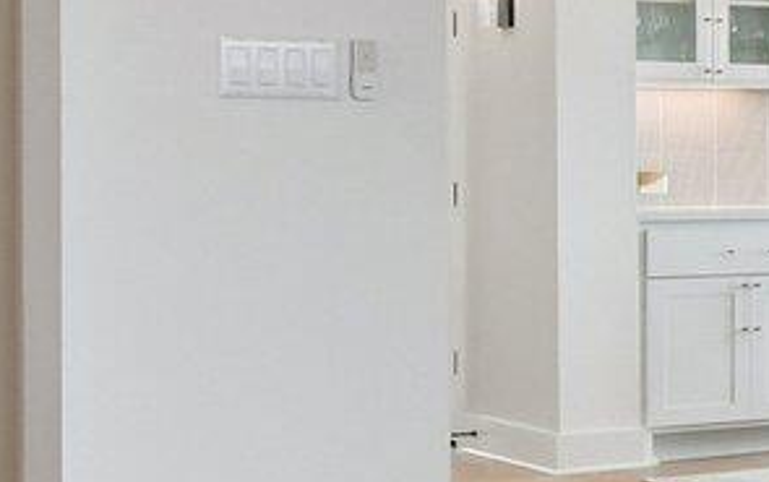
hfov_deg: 16.0
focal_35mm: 106
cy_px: 103
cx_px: 1470
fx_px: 2224
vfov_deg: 12.3
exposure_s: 1/100
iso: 400
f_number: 8
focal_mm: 10
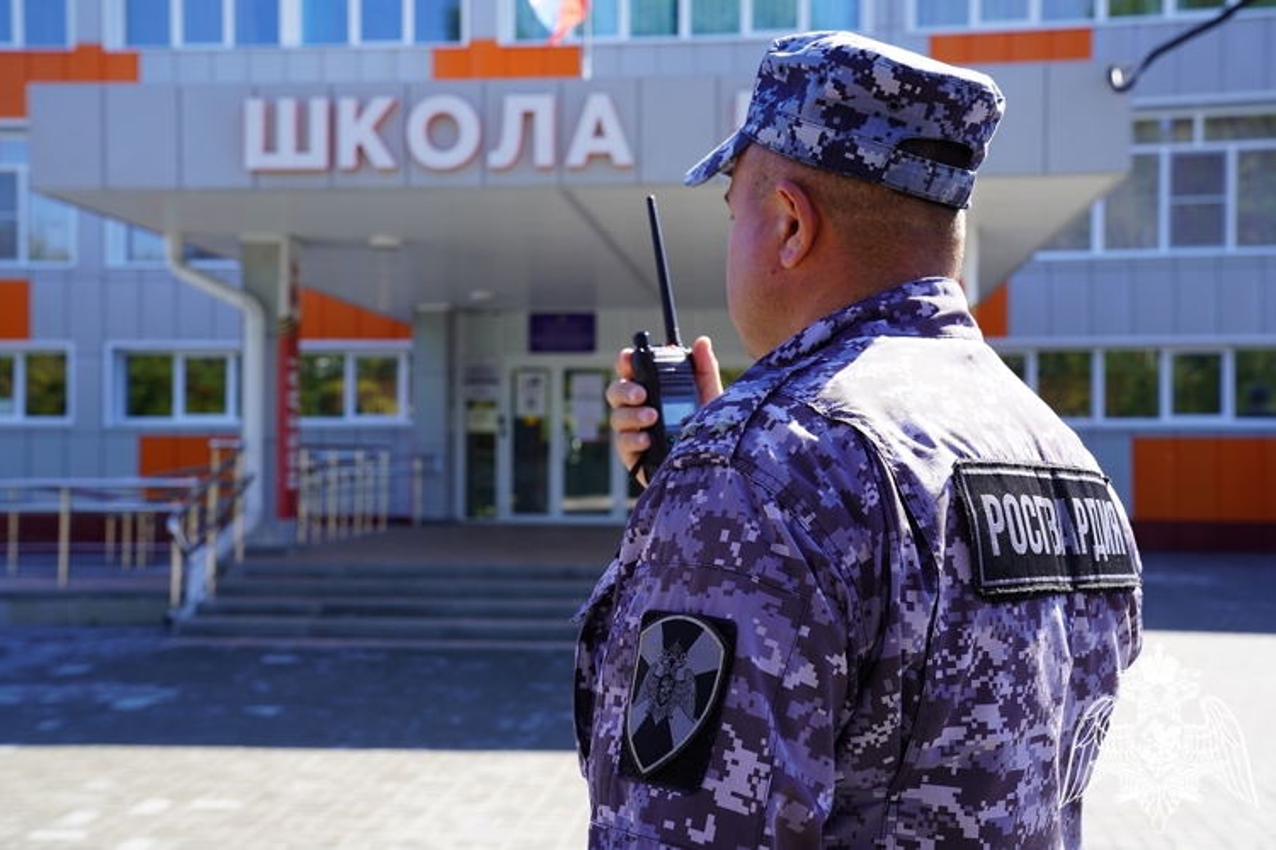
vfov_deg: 30.5
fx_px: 1559
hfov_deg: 44.5
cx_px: 638
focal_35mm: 44
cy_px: 425
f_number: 6.3
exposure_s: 1/100
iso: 100
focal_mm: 44
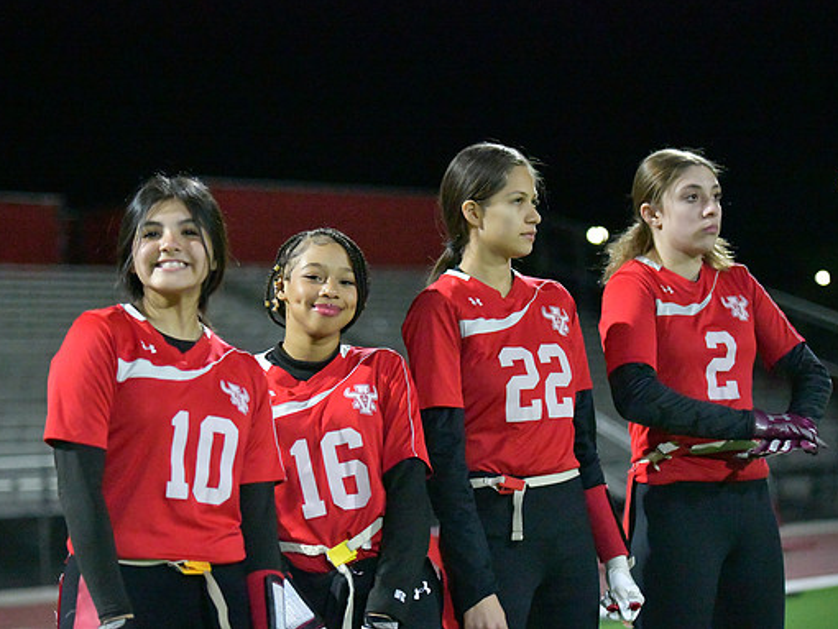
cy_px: 313
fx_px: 2277
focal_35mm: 94
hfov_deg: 20.8
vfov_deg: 15.7
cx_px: 376
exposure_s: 1/2500
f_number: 2.8
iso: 25600
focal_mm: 86
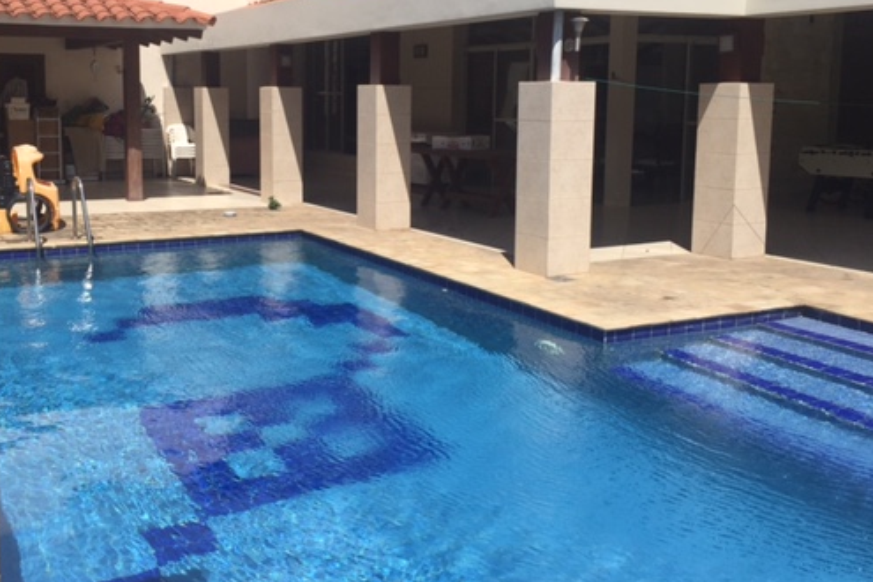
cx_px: 356
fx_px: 946
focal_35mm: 39
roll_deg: -0.9
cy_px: 206
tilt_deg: -5.7
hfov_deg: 49.3
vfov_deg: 34.0
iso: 32
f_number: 2.2
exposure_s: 1/3049
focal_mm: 4.15
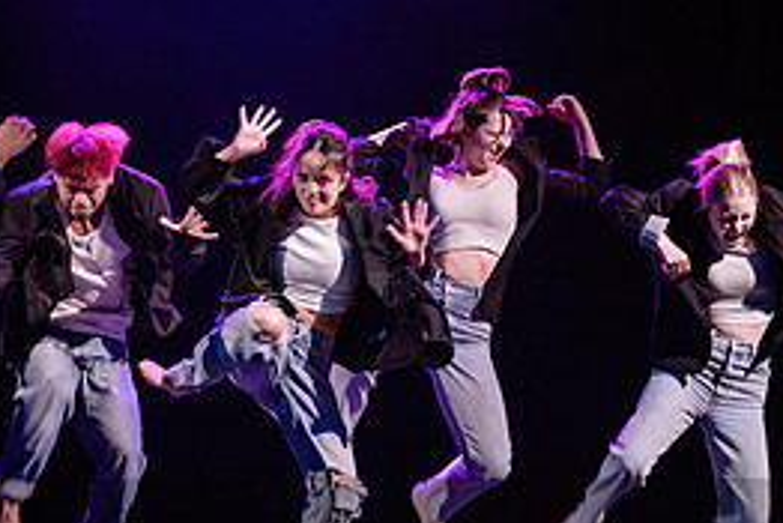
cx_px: 335
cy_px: 169
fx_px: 5092
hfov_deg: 8.8
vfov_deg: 5.9
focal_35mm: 234
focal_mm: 98
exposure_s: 1/200
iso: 1600
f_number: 2.8
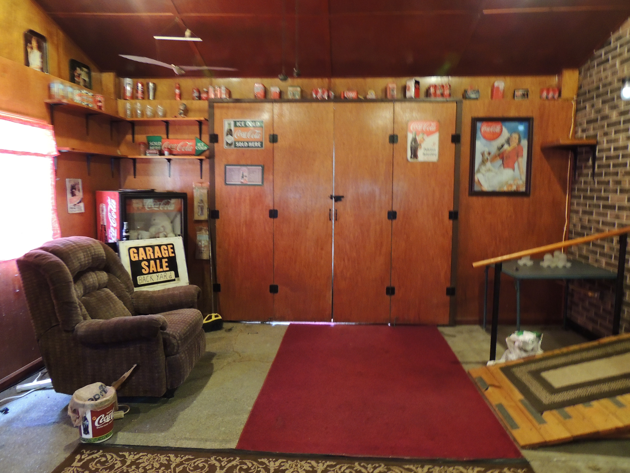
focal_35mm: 24
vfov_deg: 56.8
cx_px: 315
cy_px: 236
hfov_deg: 71.6
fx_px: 437
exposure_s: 1/8
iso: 560
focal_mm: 4.3
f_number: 3
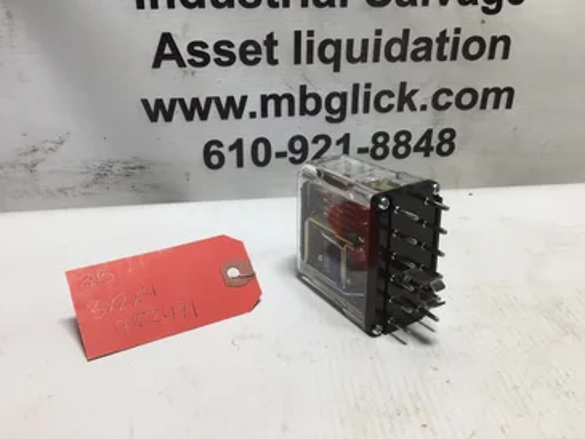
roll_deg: -1.0
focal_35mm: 34
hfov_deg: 53.9
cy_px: 200
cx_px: 298
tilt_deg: -22.9
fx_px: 575
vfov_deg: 41.8
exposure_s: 1/140
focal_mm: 3.3
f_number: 2.4
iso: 25
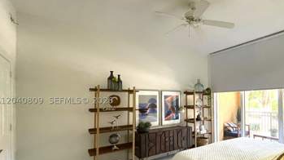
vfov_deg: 52.9
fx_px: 158
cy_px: 100
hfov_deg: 81.2
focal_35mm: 21
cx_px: 188
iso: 500
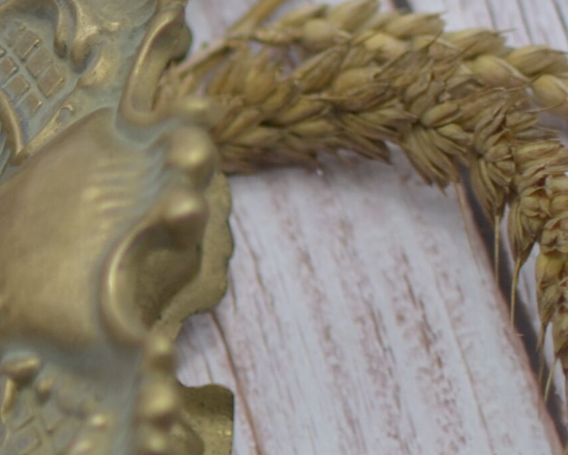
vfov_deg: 5.8
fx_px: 4497
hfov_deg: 6.7
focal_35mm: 268
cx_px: -944
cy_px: 361
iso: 100
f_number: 1.8
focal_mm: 35
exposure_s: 1/500
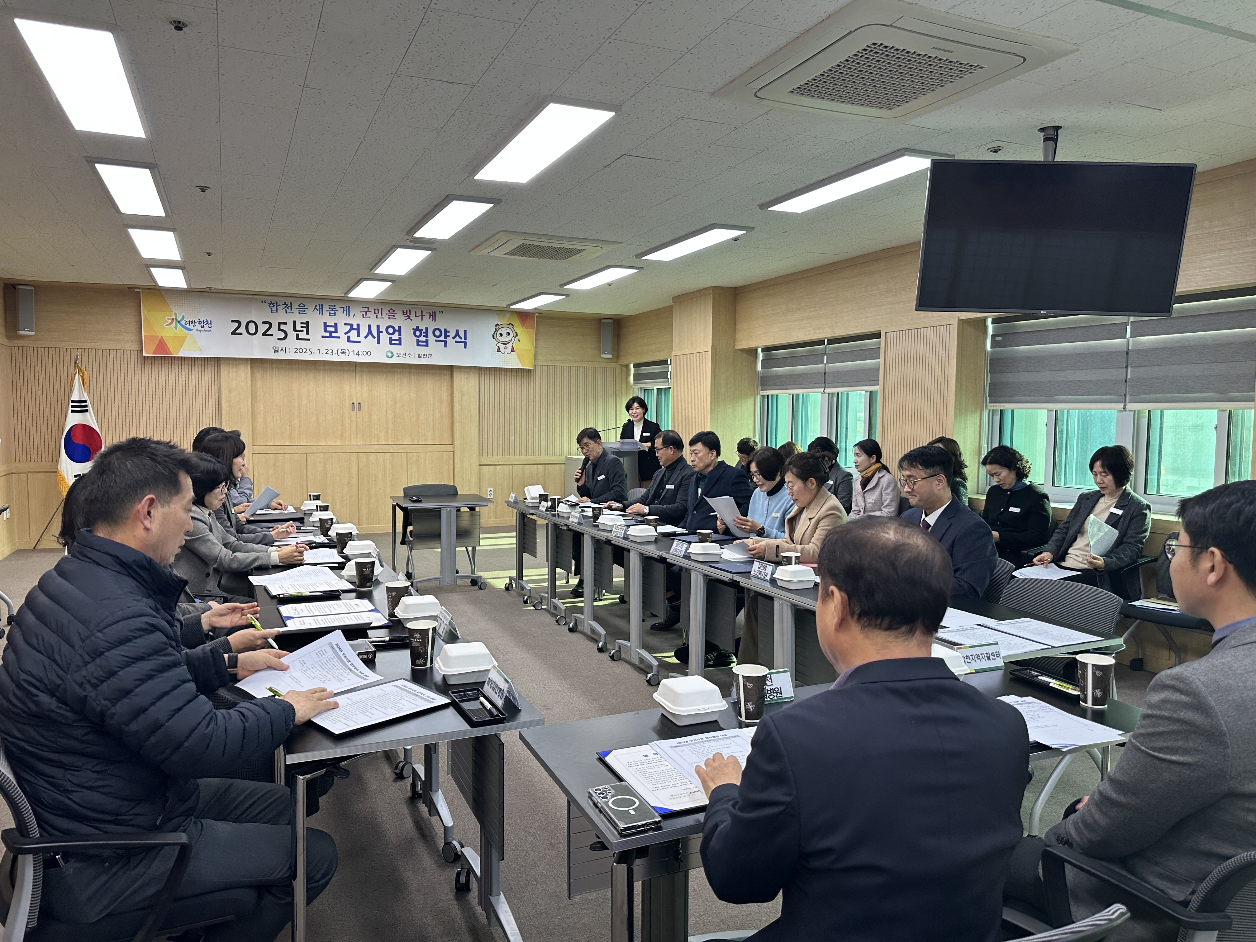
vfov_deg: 56.8
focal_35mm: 24
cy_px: 471
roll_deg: -1.3
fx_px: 871
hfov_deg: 71.6
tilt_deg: -4.9
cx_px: 628
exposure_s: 1/120
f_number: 1.78
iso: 125
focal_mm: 6.86
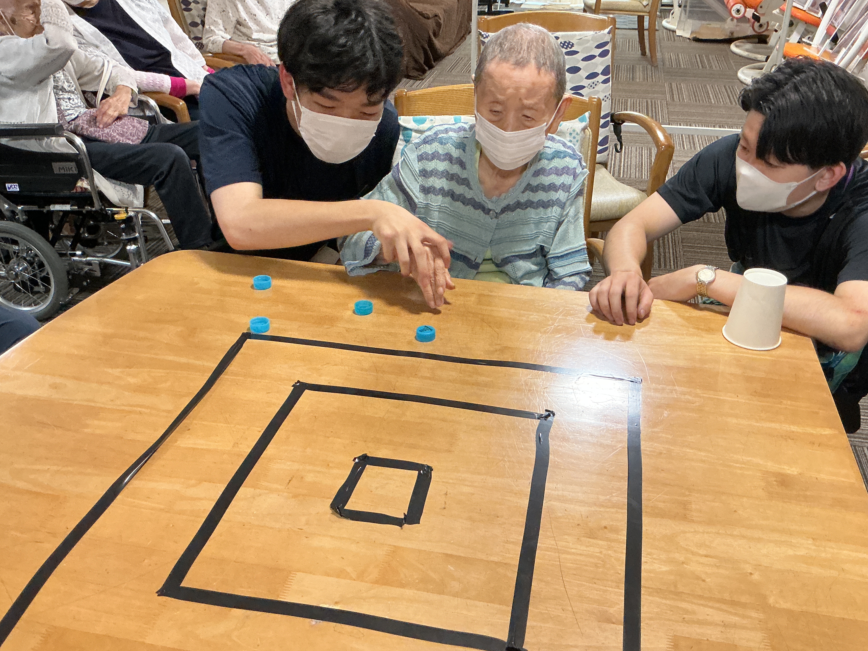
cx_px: 449
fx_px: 853
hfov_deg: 53.9
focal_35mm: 34
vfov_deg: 41.8
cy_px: 342
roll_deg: +0.0
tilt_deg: -30.9
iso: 200
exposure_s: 1/50
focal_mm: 3
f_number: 1.8
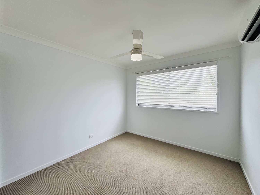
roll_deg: +1.0
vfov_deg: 85.7
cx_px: 130
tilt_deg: -0.7
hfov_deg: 102.1
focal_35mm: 14
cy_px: 98
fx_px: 105
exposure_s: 1/152
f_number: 2.2
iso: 40
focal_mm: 2.22
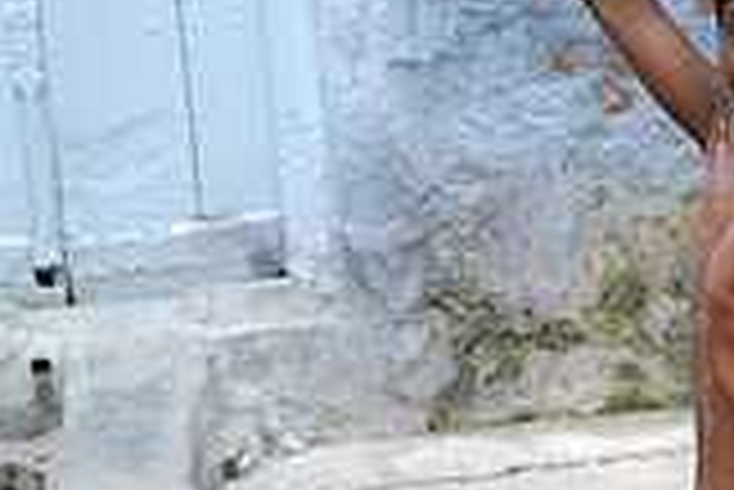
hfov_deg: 14.6
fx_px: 2612
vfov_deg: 10.7
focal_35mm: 128
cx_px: 1189
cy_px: 297
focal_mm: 24
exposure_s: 1/500
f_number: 2.8
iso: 400
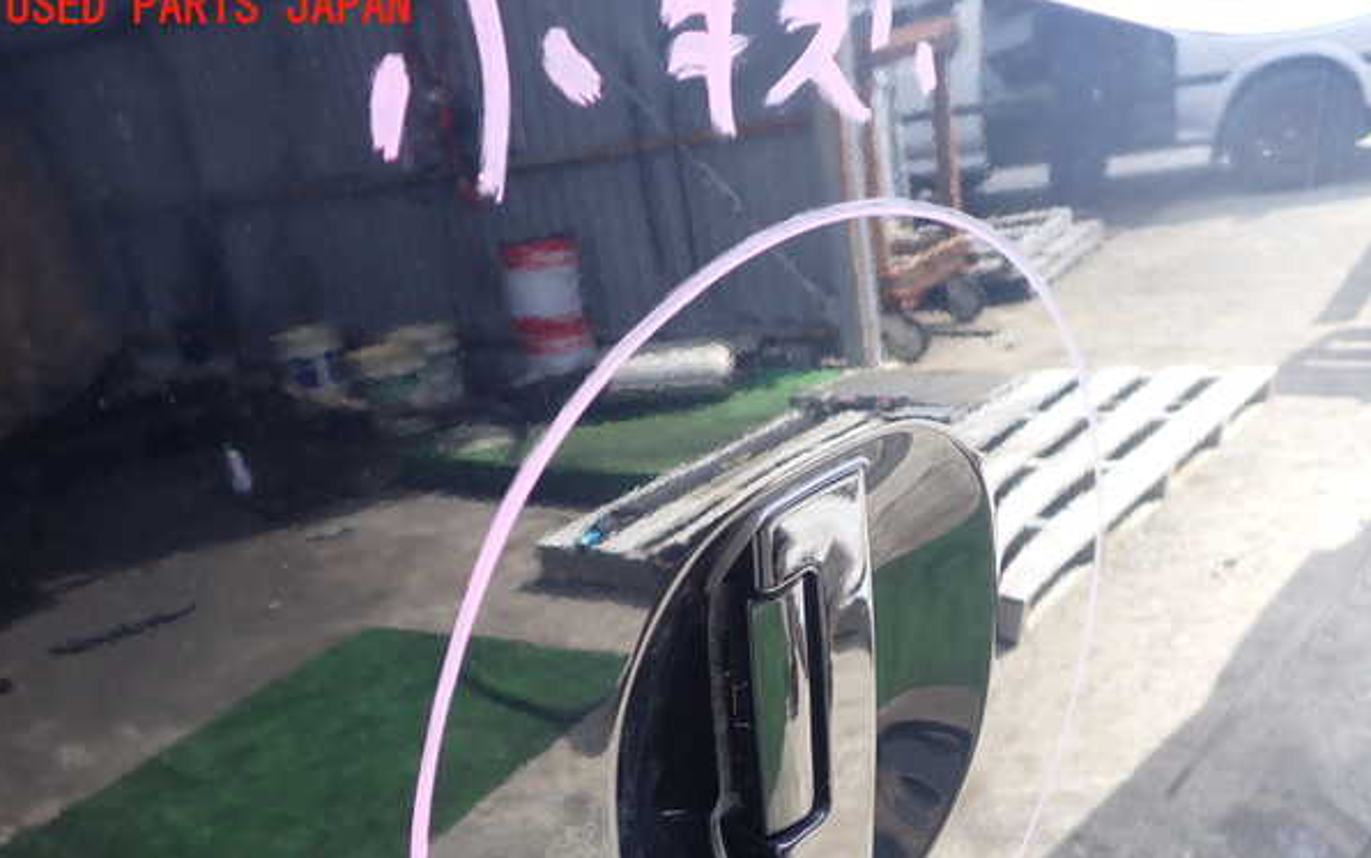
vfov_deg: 39.4
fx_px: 1196
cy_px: 497
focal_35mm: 32
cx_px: 683
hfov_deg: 59.6
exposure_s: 1/125
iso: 160
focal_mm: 5.4
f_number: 2.3
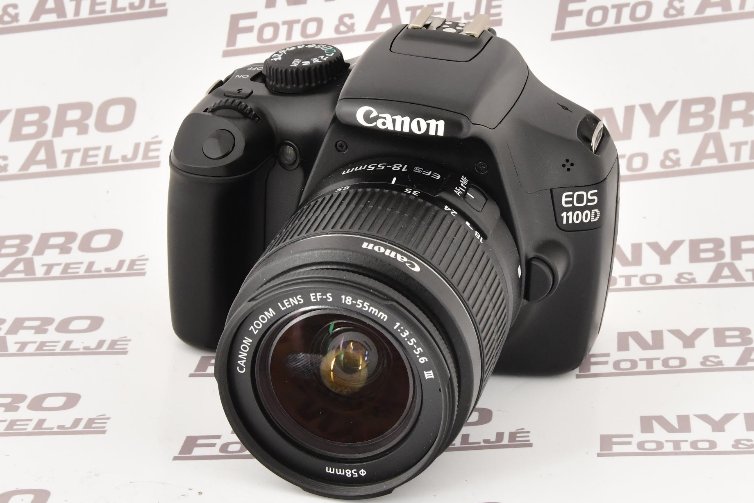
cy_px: 243
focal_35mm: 48
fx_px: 1005
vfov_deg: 28.1
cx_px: 389
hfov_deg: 41.1
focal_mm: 46
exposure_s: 1/125
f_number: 13
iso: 1600
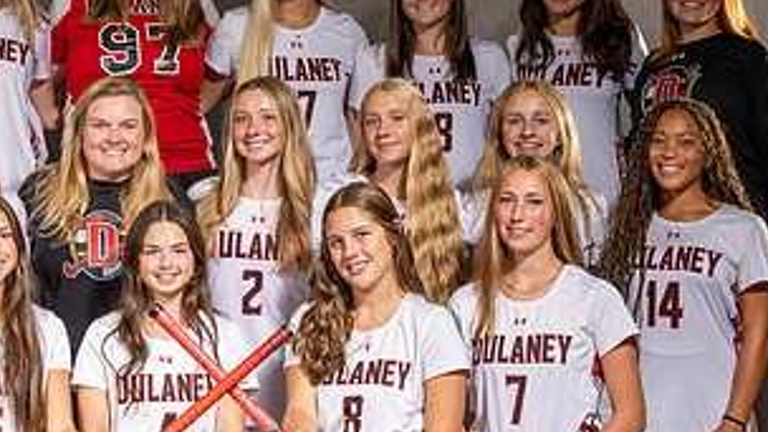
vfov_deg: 9.7
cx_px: 163
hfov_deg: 17.0
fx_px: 2546
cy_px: 219
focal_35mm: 125
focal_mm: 48
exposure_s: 1/125
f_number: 6.3
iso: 160
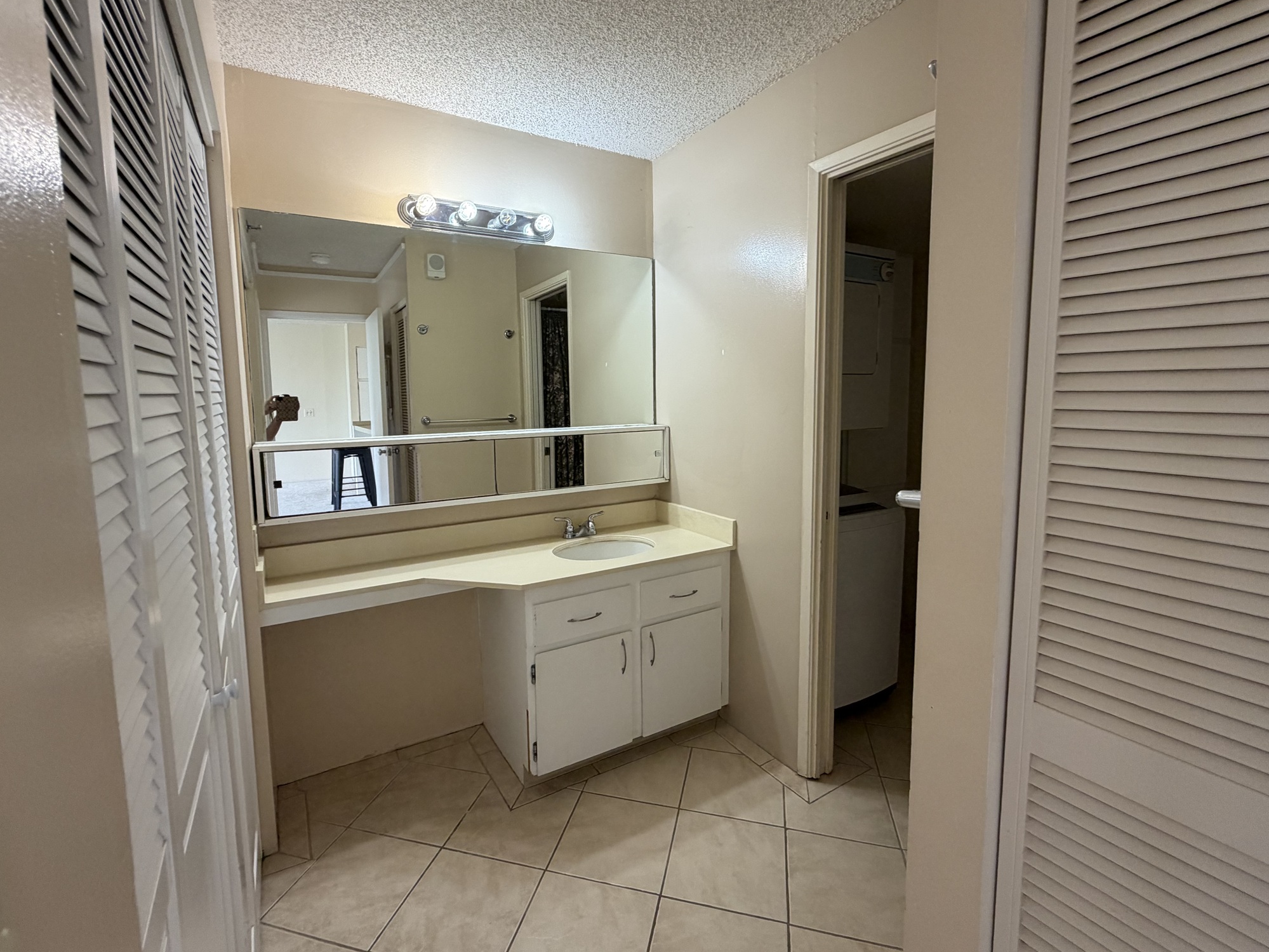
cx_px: 623
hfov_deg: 94.5
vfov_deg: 78.0
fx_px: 587
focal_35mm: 16
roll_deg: +1.3
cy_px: 450
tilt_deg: -6.4
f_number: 2.2
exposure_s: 1/120
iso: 200
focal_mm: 2.22
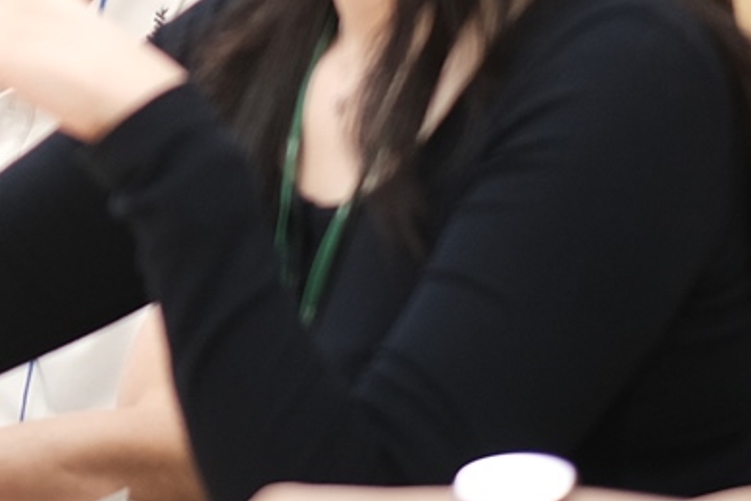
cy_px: -444
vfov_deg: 3.2
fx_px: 8990
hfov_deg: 4.7
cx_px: -479
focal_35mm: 431
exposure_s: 1/200
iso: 250
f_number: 1.2
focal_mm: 56
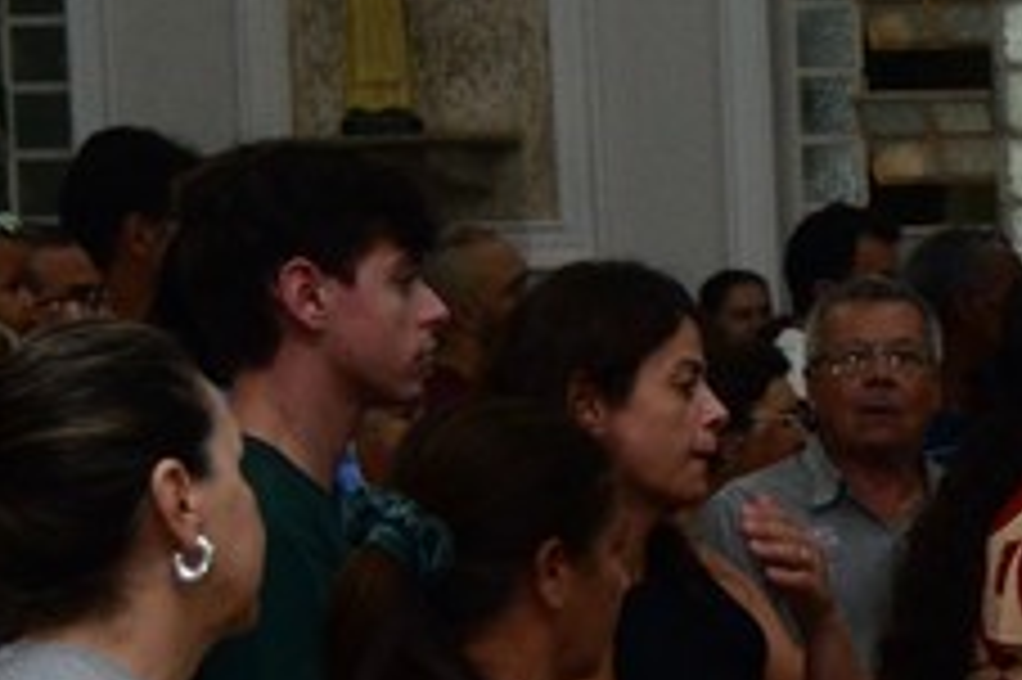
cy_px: 682
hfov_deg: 7.8
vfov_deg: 5.3
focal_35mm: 260
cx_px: 1497
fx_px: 7376
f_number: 5
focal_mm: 44
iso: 1600
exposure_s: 1/200
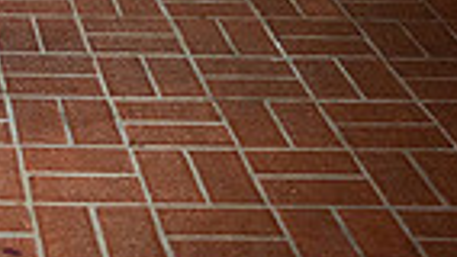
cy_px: -282
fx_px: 1467
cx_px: -136
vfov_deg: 9.3
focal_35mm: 121
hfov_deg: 16.7
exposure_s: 1/100
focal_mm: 24
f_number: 2.8
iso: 800
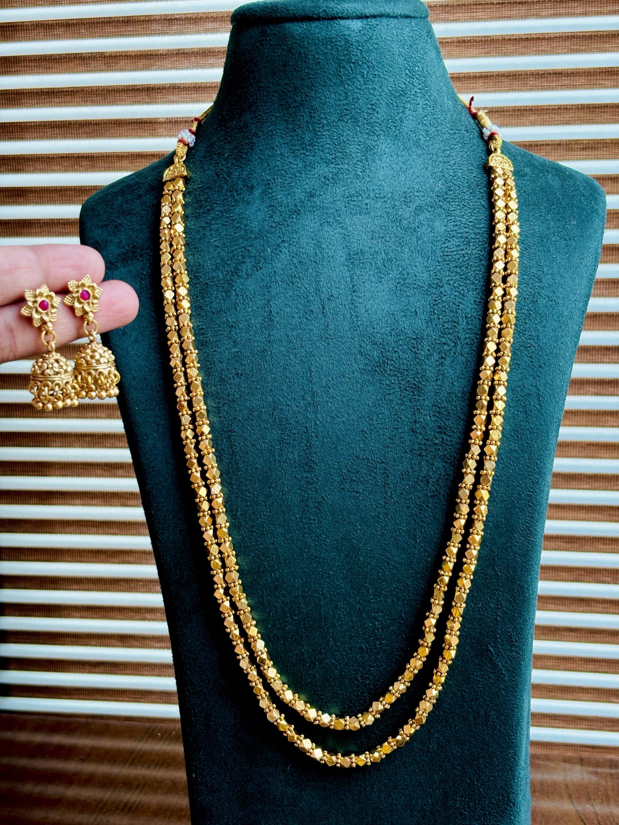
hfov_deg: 28.0
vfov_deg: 36.8
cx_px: 310
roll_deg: +1.5
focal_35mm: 52
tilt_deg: -12.5
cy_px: 412
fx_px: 1240
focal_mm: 5.96
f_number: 1.6
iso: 50
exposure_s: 1/121
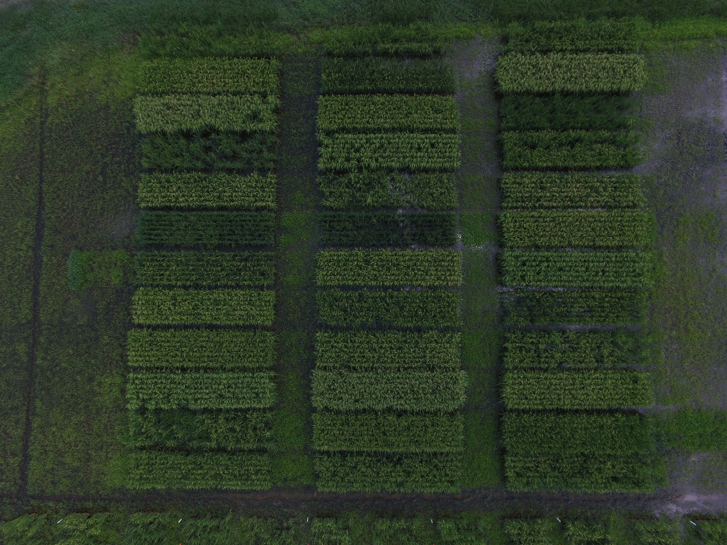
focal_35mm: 20
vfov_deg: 66.0
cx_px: 364
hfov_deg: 81.7
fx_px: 420
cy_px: 272
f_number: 2.8
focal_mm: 3.61
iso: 100
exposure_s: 1/518
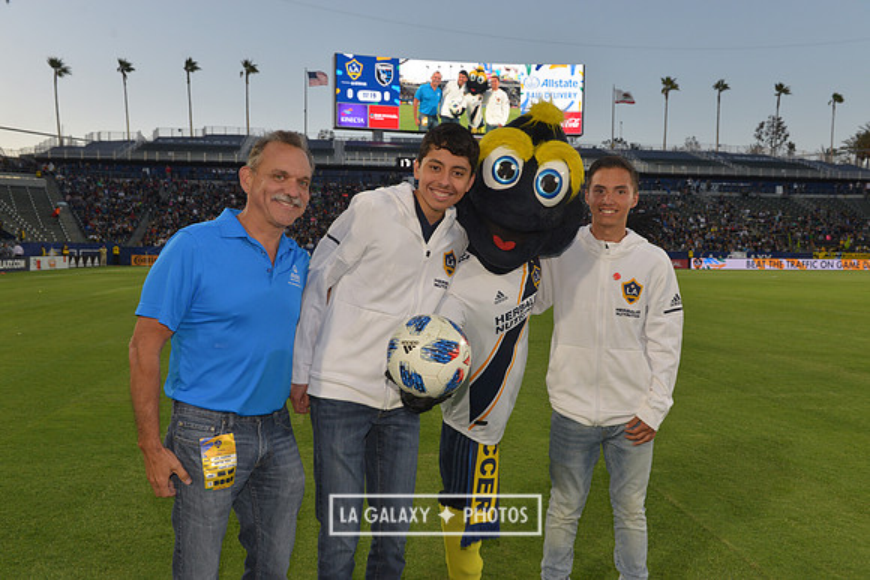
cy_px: 290
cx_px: 435
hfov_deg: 60.3
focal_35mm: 31
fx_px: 749
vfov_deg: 42.3
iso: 800
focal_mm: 31
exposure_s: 1/250
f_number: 8
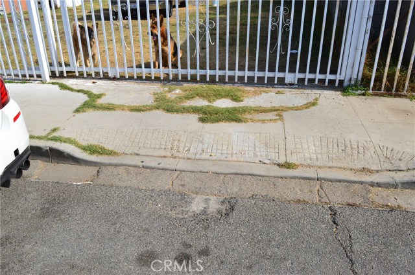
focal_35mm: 27
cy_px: 138
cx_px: 208
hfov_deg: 67.4
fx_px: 311
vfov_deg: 47.8
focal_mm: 18
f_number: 11
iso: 400
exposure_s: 1/400
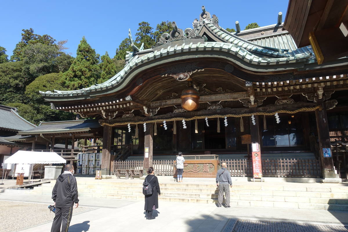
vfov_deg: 53.1
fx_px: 232
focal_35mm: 24
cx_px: 174
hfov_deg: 73.7
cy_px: 116
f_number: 4
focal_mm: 8.8
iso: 125
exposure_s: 1/500
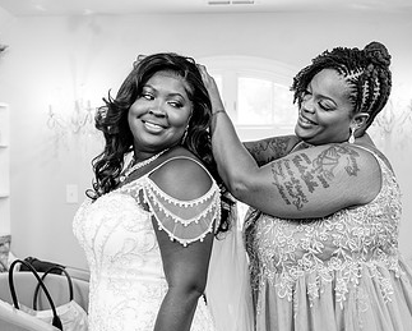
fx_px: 732
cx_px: 204
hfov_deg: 31.4
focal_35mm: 60
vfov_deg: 25.2
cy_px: 245
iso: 1600
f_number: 4
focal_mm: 35
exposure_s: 1/100
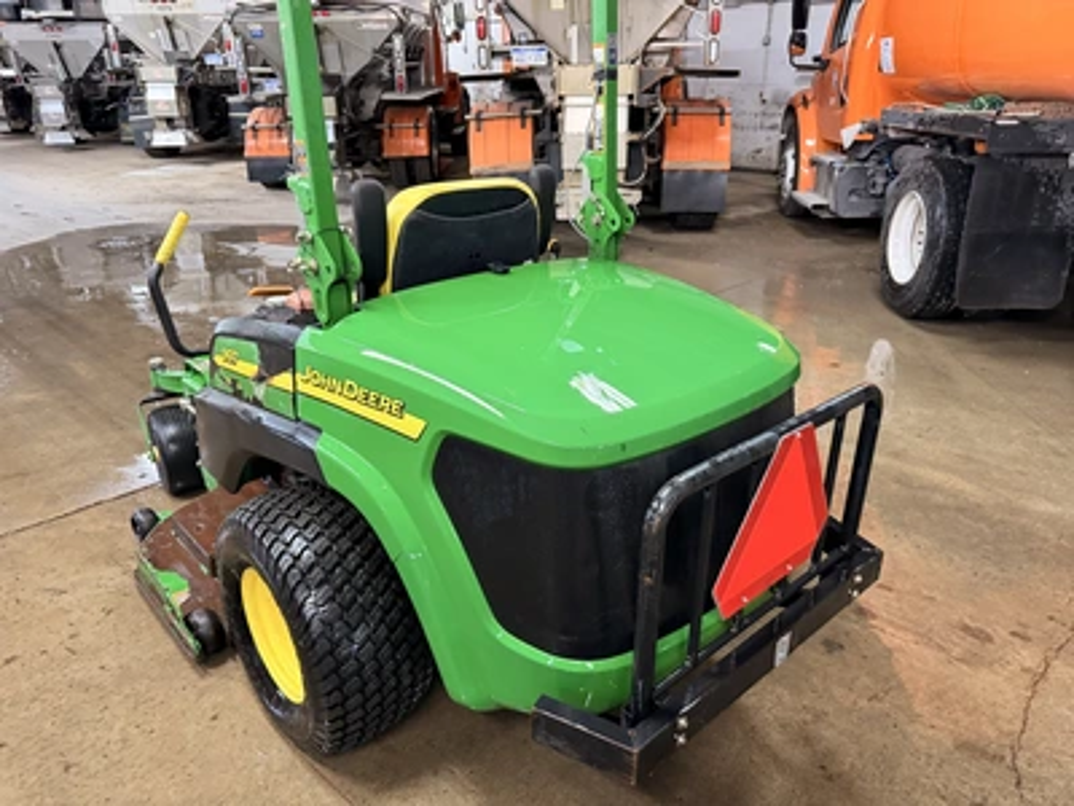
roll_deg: +1.7
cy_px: 403
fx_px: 745
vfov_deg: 56.8
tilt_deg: -18.7
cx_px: 537
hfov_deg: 71.6
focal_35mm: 24
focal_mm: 6.76
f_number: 1.78
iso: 640
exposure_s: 1/60
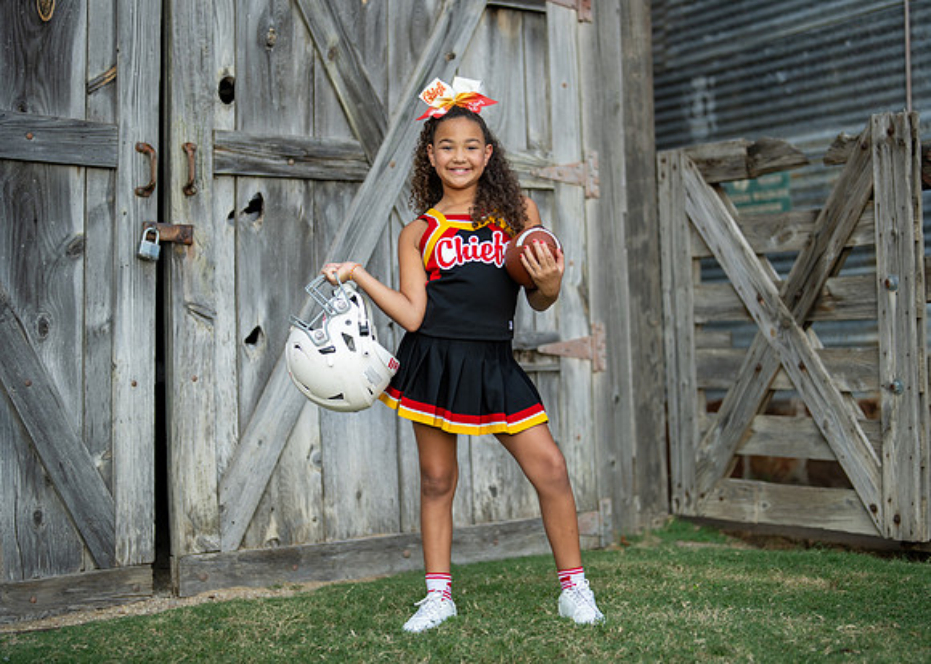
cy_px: 325
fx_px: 1543
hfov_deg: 33.6
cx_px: 497
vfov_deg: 24.3
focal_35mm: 58
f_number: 1.2
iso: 125
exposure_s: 1/2000
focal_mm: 50
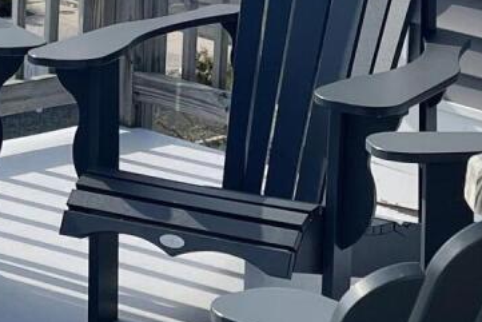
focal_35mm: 144
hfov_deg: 14.2
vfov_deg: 9.3
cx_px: 171
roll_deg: -2.5
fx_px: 1929
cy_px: -174
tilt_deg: -6.4
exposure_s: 1/6993
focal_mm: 5.1
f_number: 1.6
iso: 32
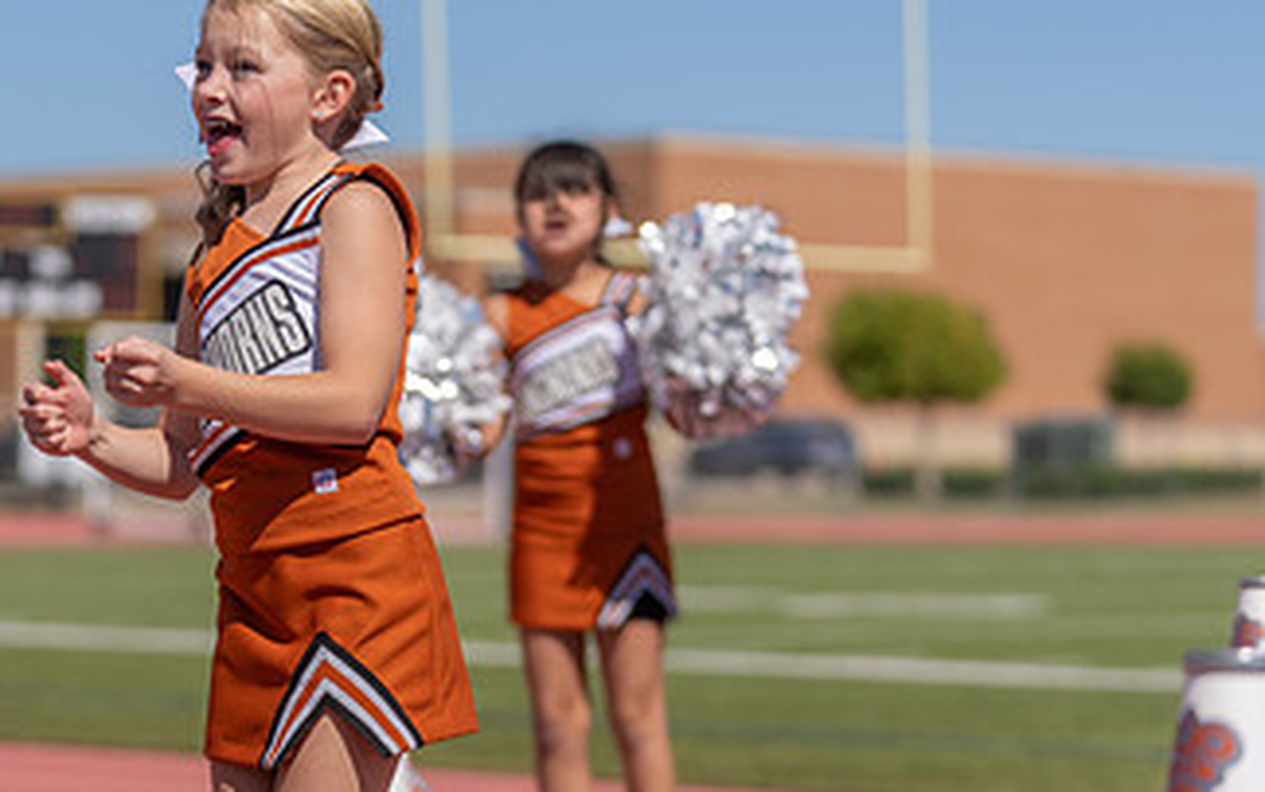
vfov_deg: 8.5
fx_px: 5347
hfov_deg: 13.5
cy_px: 560
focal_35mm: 155
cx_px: 371
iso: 100
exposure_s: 1/3200
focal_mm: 85
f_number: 2.8
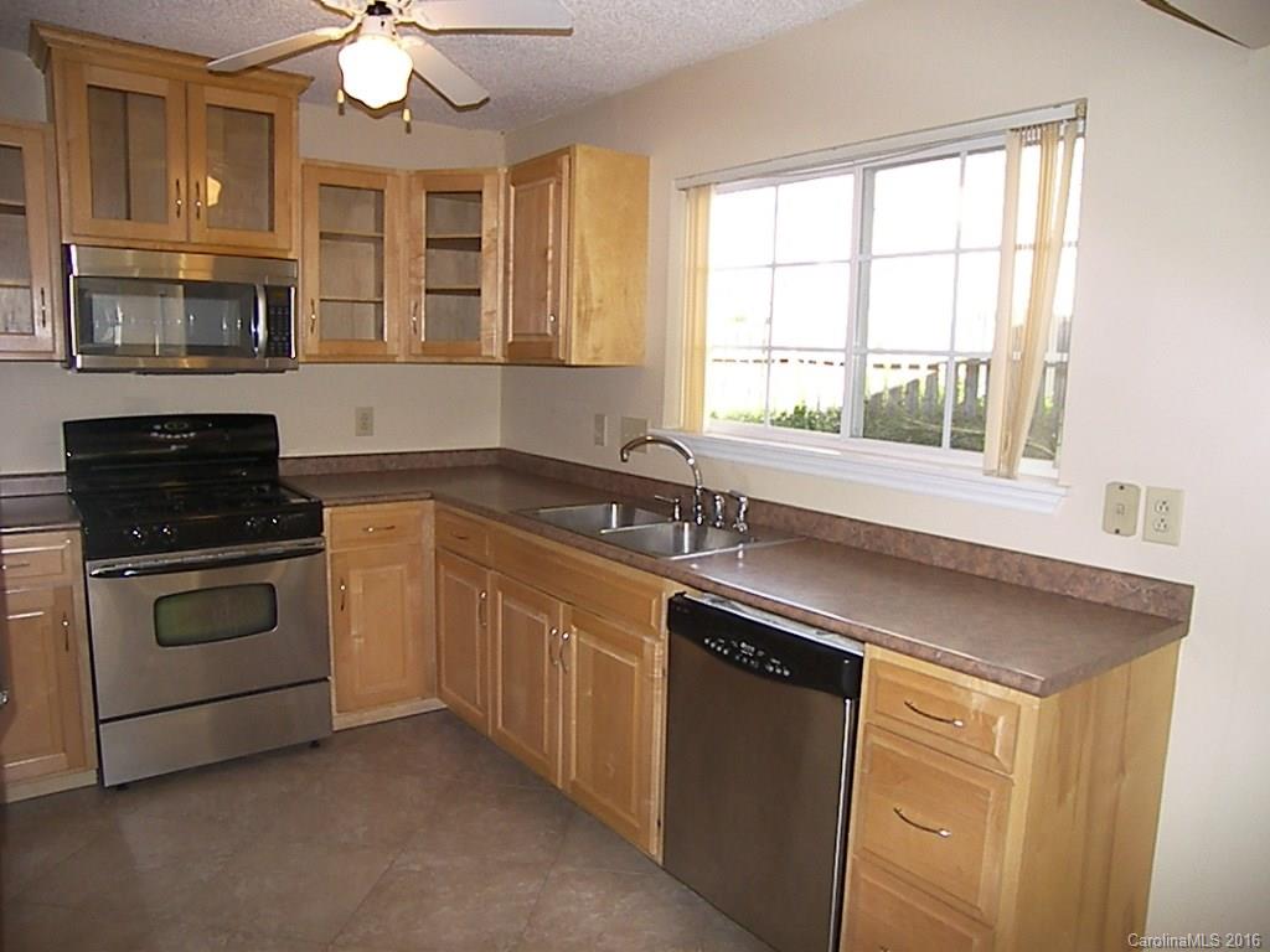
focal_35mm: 24
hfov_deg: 71.6
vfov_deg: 56.8
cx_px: 635
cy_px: 476
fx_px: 881
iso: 400
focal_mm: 5
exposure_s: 1/400
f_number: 2.8
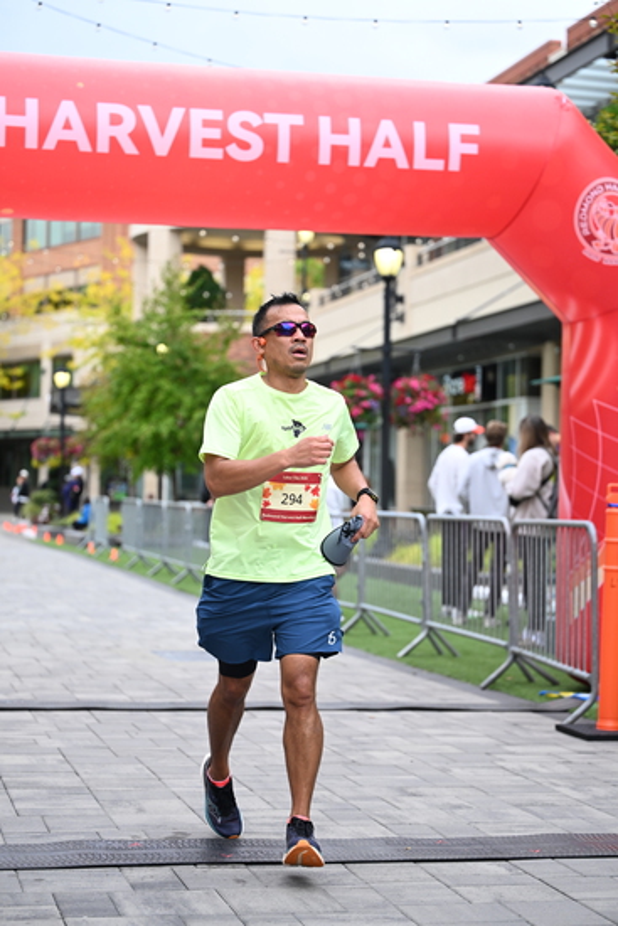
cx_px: 309
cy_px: 463
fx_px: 1801
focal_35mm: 70
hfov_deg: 19.5
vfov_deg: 28.8
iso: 640
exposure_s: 1/1600
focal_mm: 70
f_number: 2.8
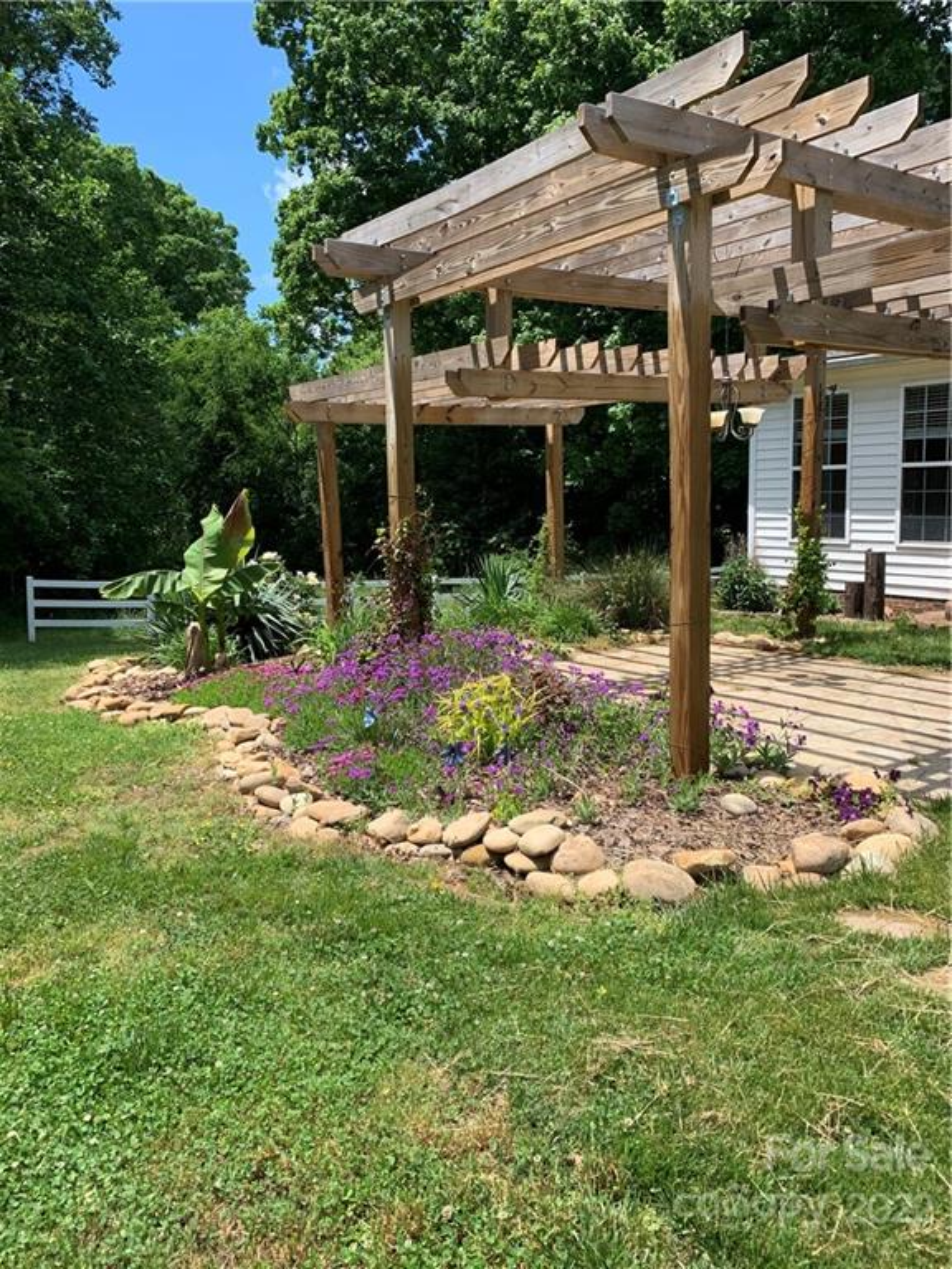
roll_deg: +1.7
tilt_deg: -7.6
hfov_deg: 53.1
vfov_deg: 67.3
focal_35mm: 26
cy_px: 634
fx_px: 953
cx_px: 476
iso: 25
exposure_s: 1/1490
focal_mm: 4.25
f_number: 1.8
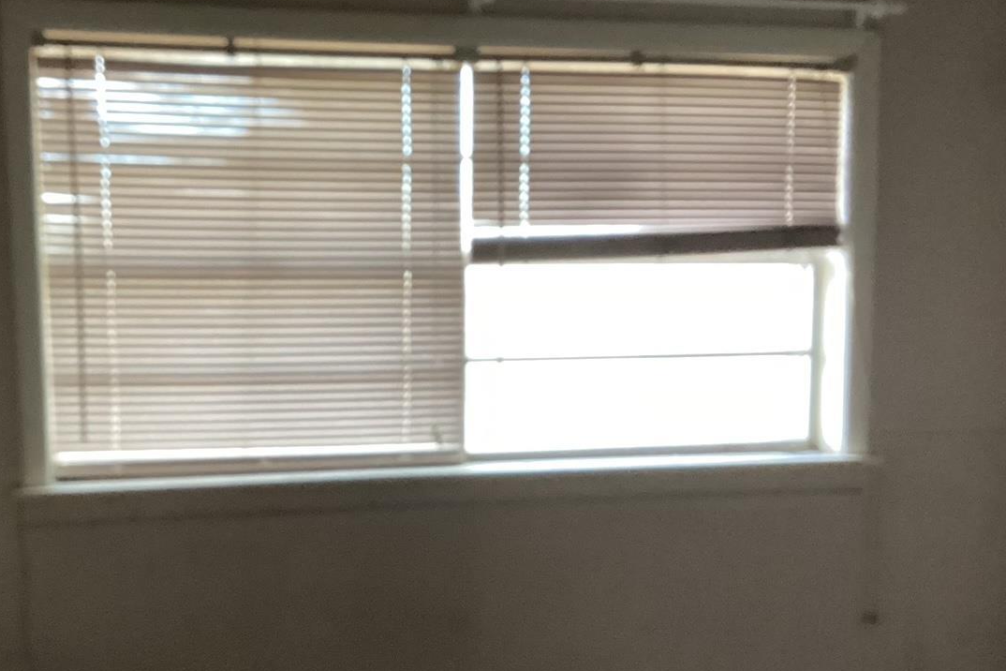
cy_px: 485
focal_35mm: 49
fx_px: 1369
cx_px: 339
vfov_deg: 27.2
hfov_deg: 39.9
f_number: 2.4
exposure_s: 1/40
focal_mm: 3.3
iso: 320
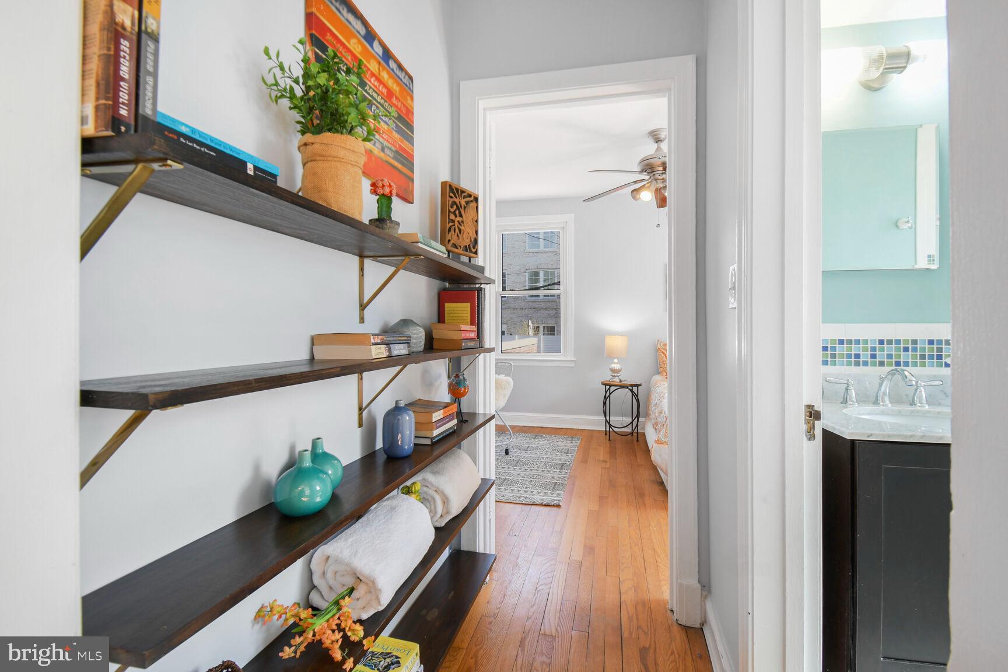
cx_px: 504
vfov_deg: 77.3
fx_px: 420
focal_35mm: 15
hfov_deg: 100.4
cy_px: 336
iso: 200
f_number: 8
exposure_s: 1/15
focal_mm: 10
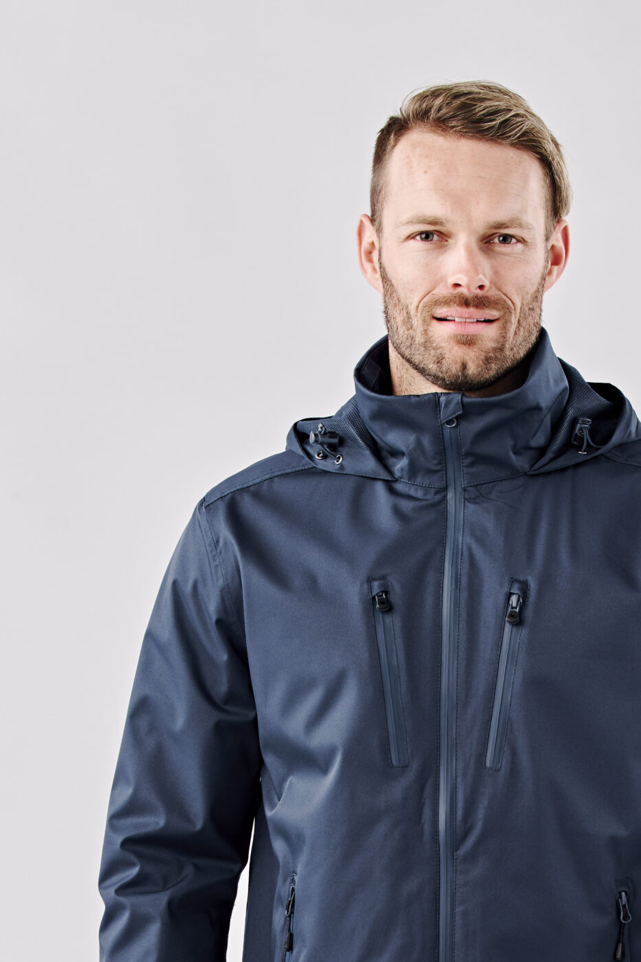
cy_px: 852
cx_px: 460
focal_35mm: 219
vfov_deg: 9.4
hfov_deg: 6.3
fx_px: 5850
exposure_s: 1/125
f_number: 13
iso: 100
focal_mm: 120
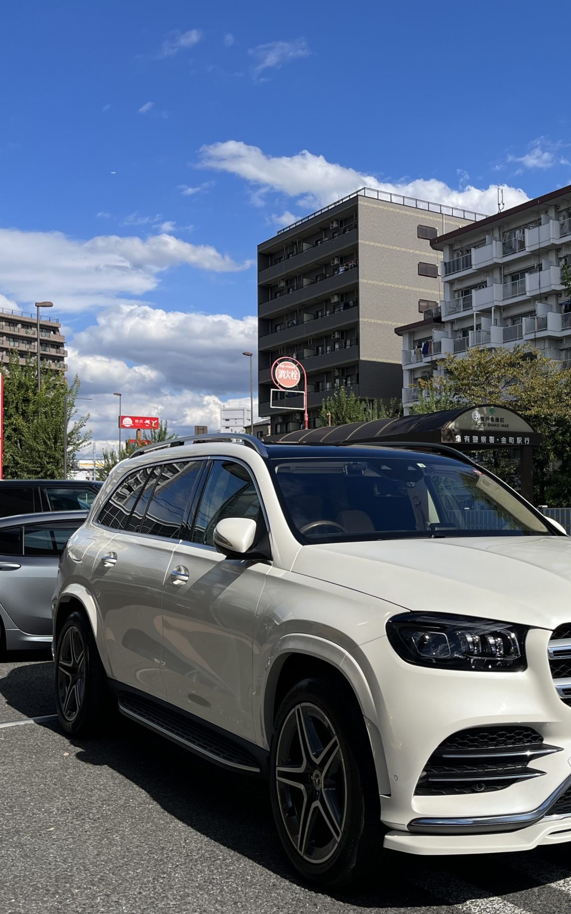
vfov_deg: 51.5
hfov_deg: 31.5
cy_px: 461
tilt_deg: +2.5
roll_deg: +0.4
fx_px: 947
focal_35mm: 38
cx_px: 545
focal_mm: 5.1
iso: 50
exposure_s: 1/5319
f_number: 1.6
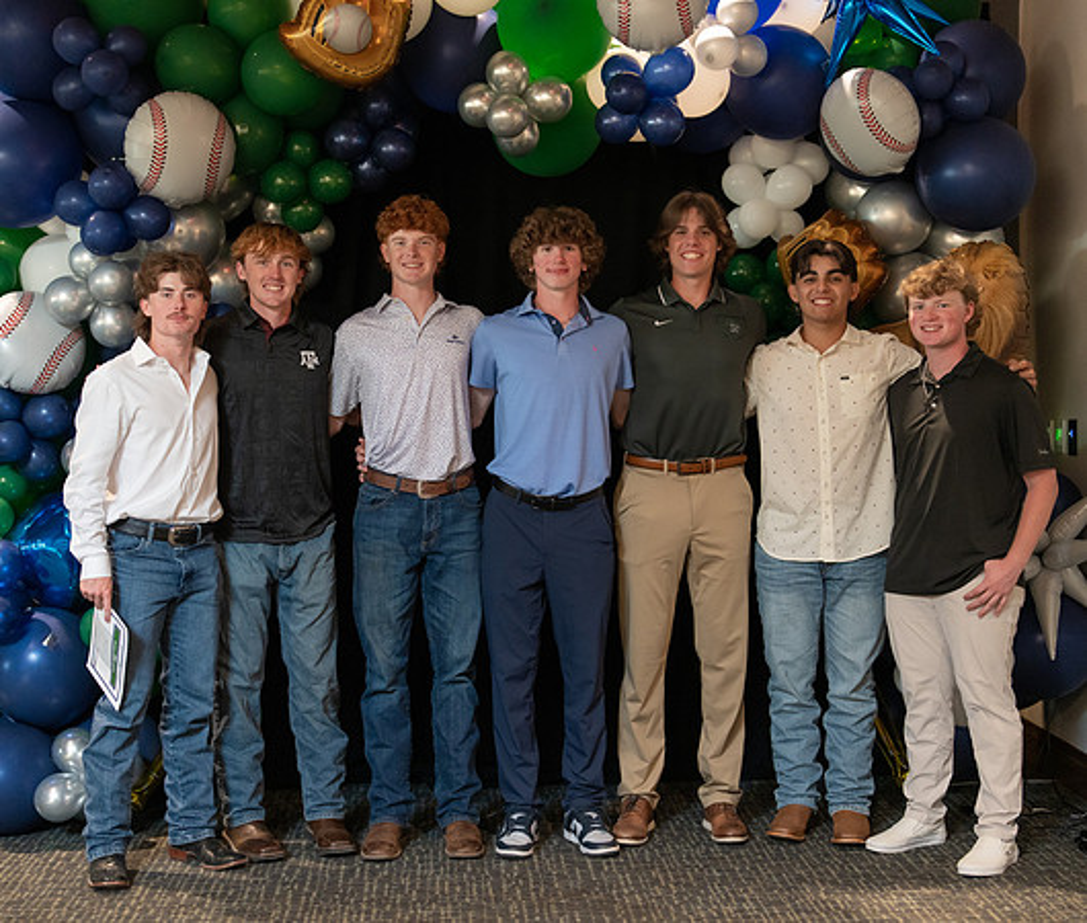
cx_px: 546
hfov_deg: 31.5
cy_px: 461
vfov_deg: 26.9
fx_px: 1927
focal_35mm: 58
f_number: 1.2
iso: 1600
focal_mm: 50
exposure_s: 1/320
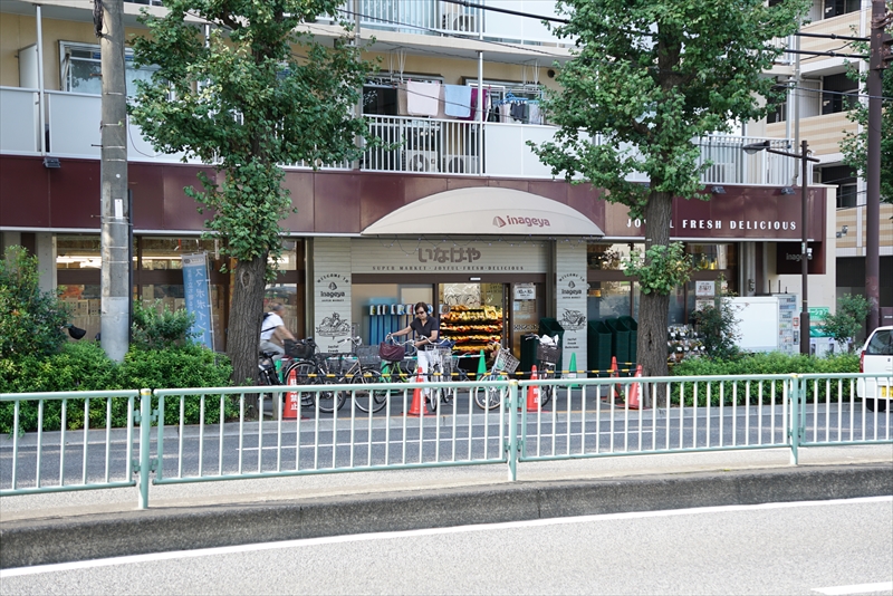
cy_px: 298
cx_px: 446
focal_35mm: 58
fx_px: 1439
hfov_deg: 34.5
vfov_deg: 23.4
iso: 100
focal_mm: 39
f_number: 4.5
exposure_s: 1/60
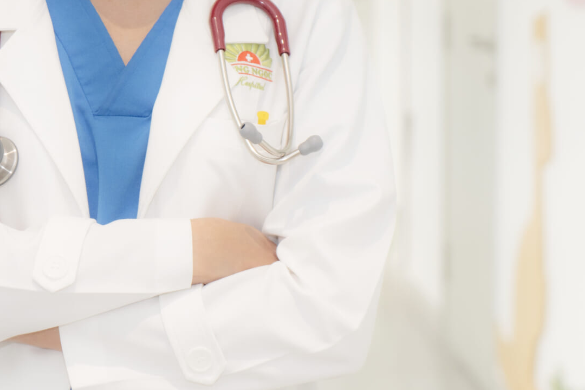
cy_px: 22
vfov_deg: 8.2
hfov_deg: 12.3
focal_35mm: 166
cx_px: 128
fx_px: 2697
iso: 1250
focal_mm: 70
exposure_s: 1/200
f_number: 4
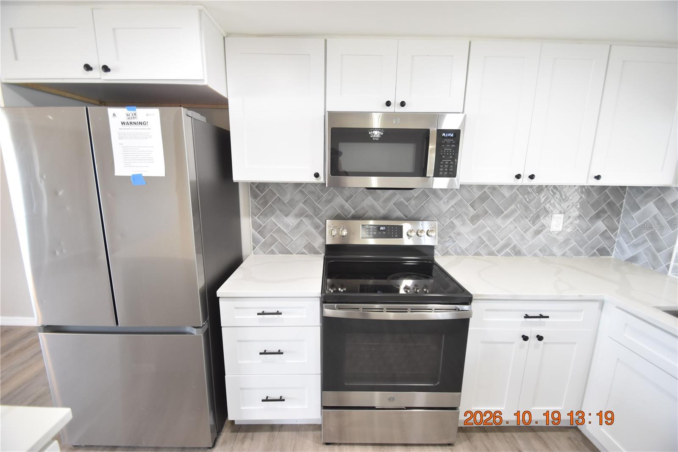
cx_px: 339
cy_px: 226
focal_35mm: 15
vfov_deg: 77.3
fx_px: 282
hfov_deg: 100.4
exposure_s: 1/60
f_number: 3.5
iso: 1000
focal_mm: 10
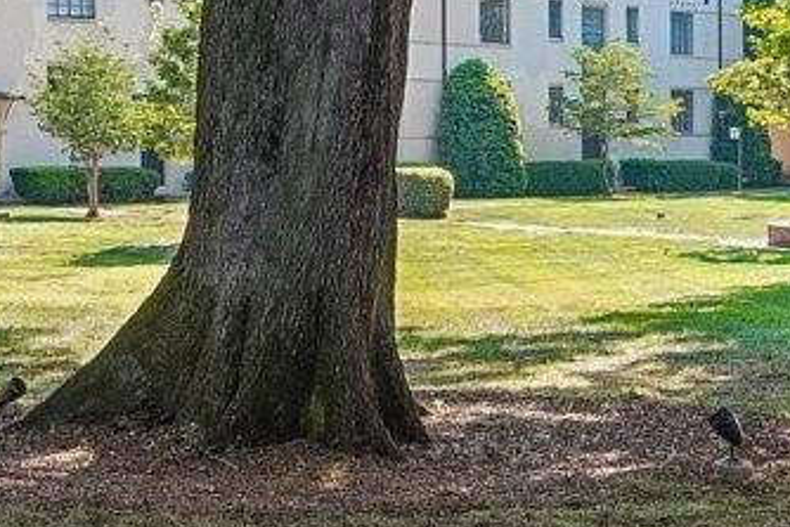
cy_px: 129
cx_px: 556
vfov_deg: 14.8
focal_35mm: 92
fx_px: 2020
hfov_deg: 22.0
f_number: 8
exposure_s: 1/30
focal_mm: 10
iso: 400
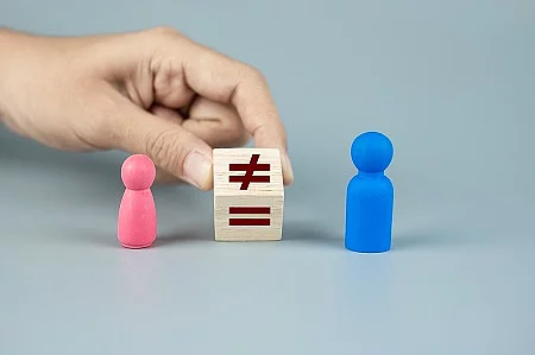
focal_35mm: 53
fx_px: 787
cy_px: 178
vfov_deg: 25.5
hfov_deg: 37.6
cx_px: 268
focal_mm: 35
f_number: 2.5
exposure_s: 1/750
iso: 200
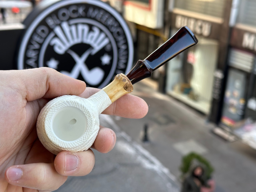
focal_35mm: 48
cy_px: 96
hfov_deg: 39.7
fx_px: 355
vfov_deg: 30.3
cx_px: 128
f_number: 1.78
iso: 64
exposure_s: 1/277
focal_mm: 6.86
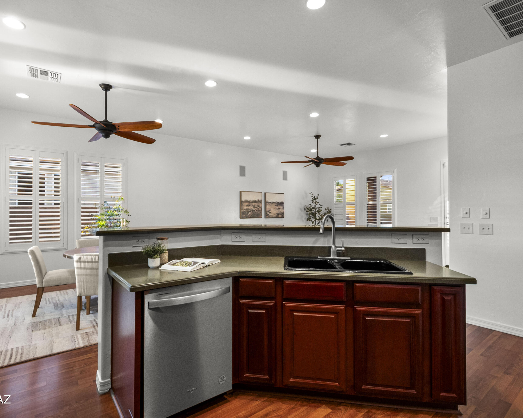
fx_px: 263
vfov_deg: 77.0
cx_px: 240
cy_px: 208
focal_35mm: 17
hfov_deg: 89.5
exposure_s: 1/10
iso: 1250
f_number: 10
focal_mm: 10
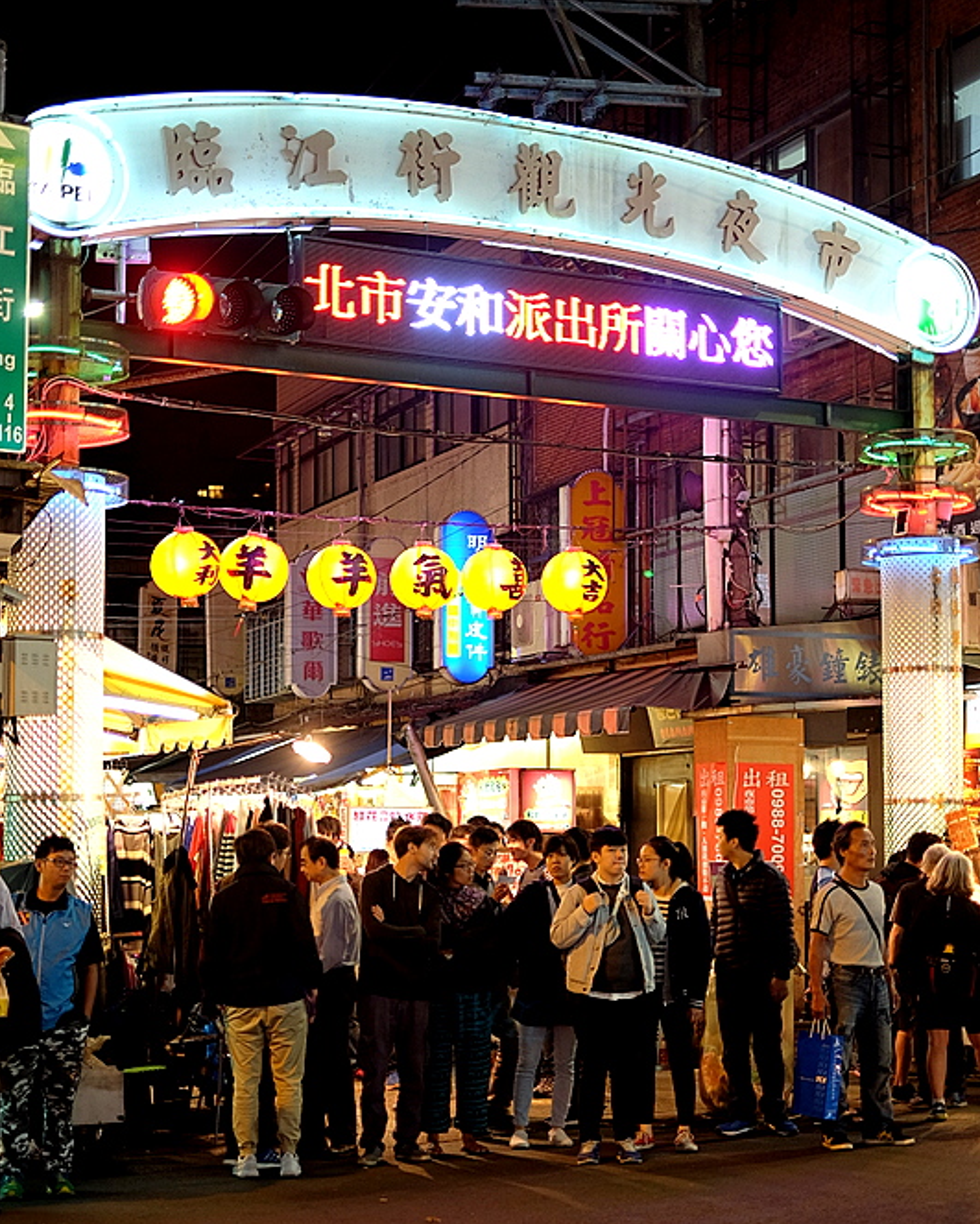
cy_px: 661
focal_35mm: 60
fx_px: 2174
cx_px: 489
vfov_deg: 31.4
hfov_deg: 25.4
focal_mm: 35
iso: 400
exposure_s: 1/58
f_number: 1.4
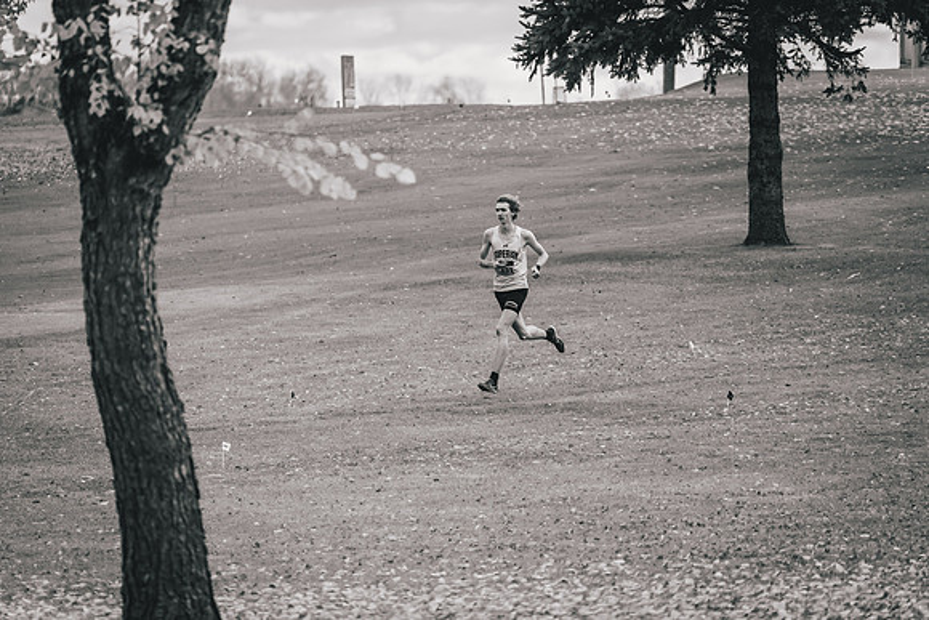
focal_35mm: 408
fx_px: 10523
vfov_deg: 3.4
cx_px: 464
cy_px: 310
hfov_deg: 5.1
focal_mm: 400
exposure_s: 1/1000
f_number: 6.3
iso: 400
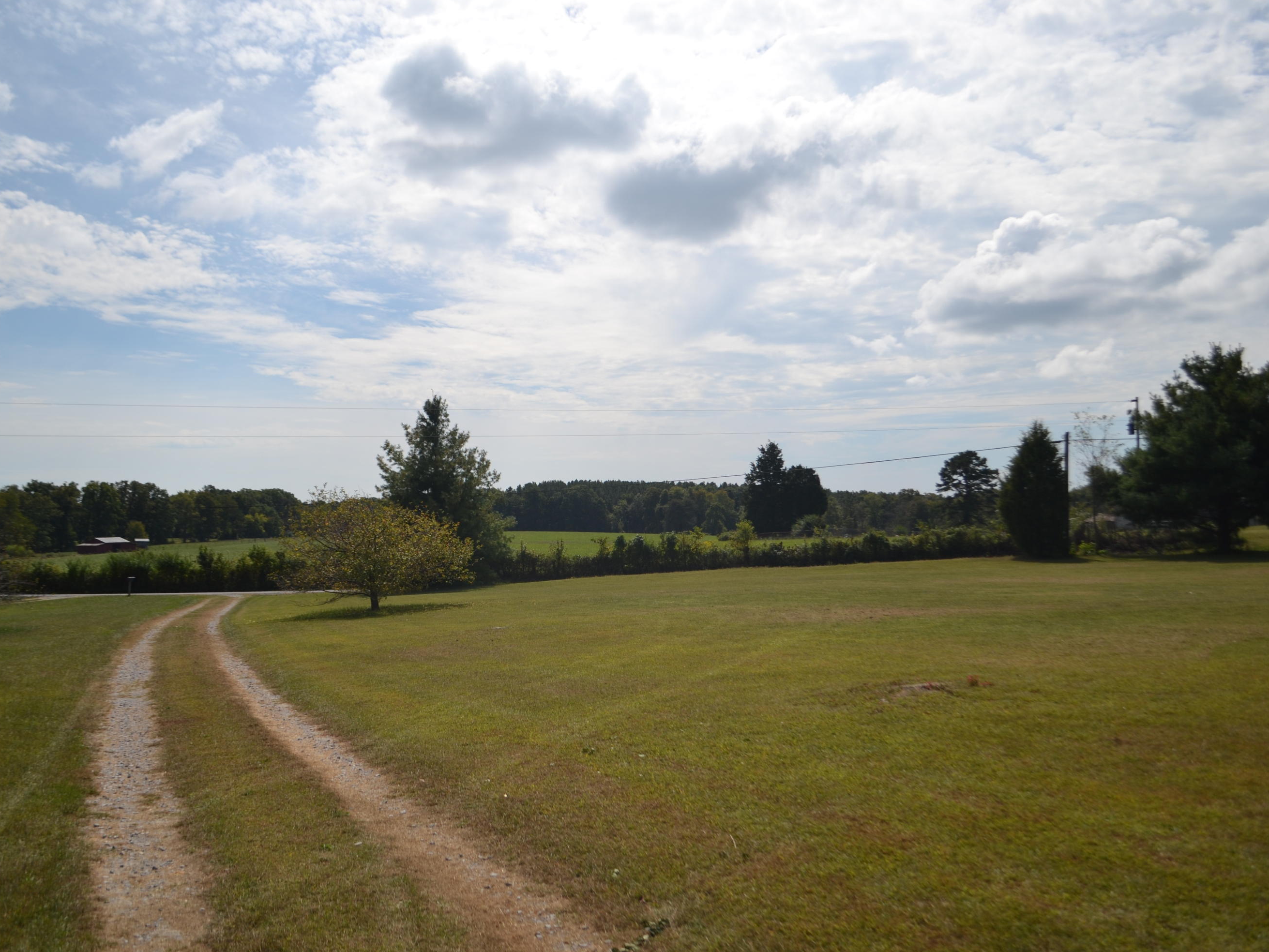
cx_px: 588
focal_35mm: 33
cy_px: 478
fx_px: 1210
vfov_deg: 43.0
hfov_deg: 55.3
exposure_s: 1/2000
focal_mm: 20
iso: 100
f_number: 3.8
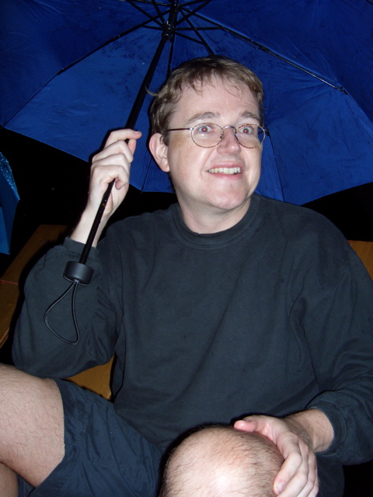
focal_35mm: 39
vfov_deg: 47.9
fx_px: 560
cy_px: 248
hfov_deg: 36.8
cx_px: 186
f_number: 2.8
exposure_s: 4
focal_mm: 8
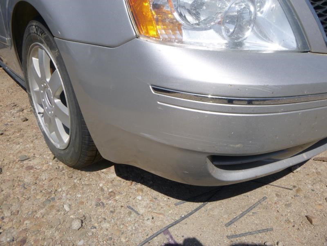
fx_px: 236
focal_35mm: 25
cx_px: 164
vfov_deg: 54.9
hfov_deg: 69.4
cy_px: 123
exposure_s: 1/800
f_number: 3.9
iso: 100
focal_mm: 4.5
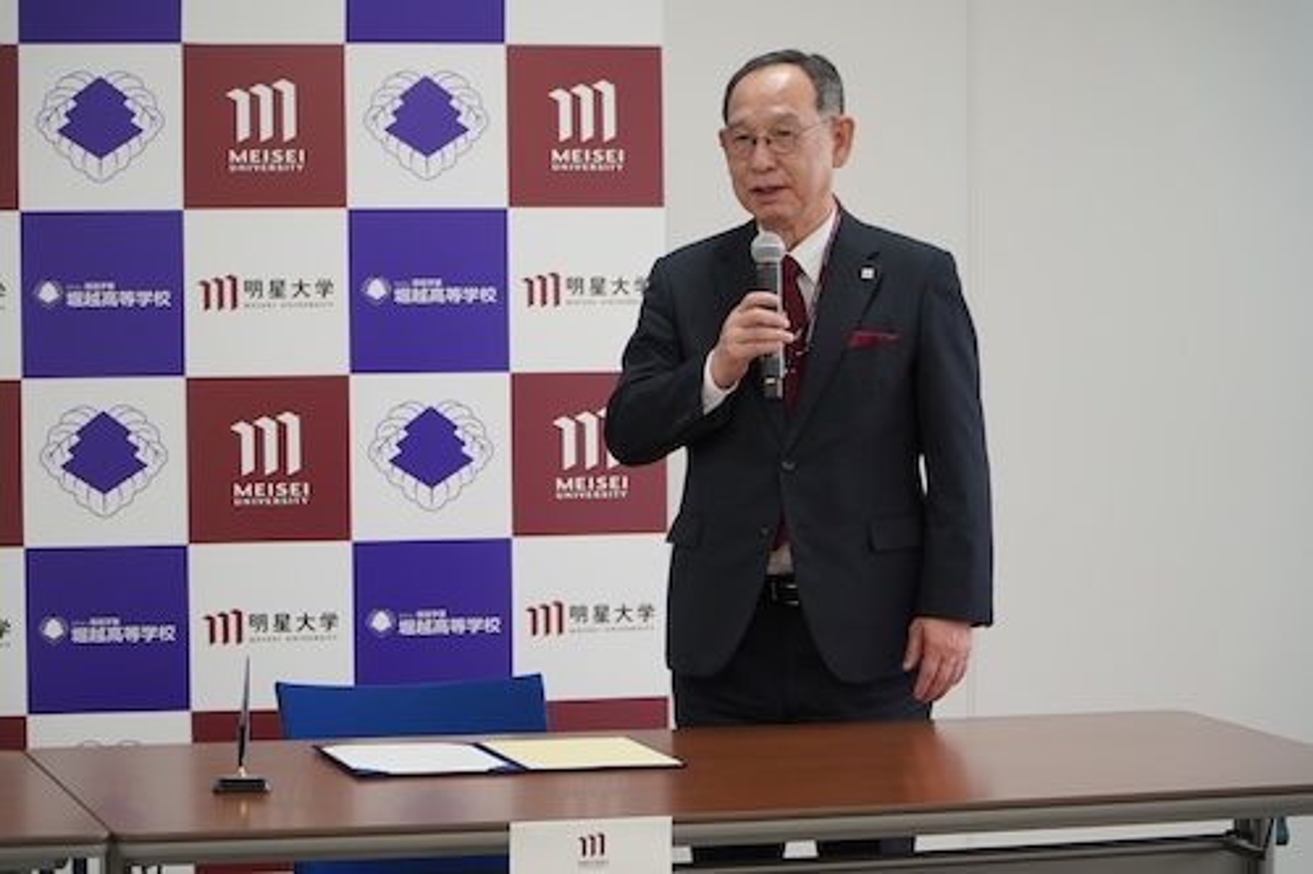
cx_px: 656
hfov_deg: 19.5
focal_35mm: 105
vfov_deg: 13.0
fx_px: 3828
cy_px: 437
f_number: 4
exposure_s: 1/160
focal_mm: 70
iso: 320
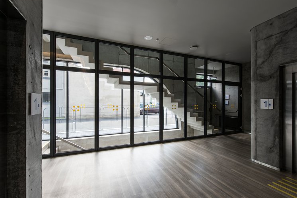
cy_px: 101
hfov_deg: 100.4
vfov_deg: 77.2
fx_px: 124
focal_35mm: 15
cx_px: 147
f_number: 11
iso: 50
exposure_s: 1/4
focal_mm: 14
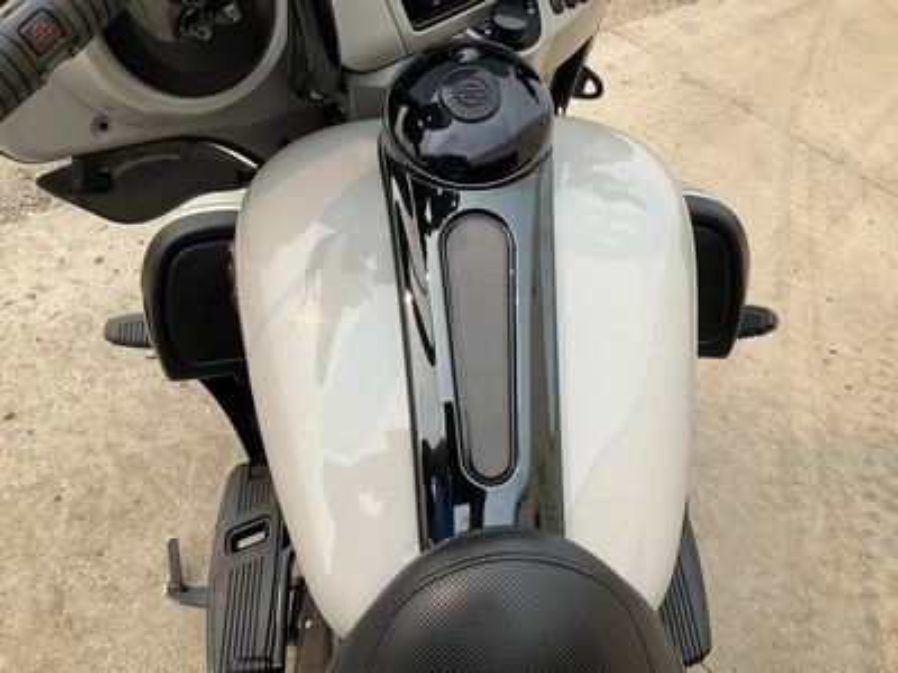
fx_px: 752
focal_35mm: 29
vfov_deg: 48.2
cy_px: 336
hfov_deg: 61.7
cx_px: 449
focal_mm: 3
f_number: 1.8
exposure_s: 1/912
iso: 25
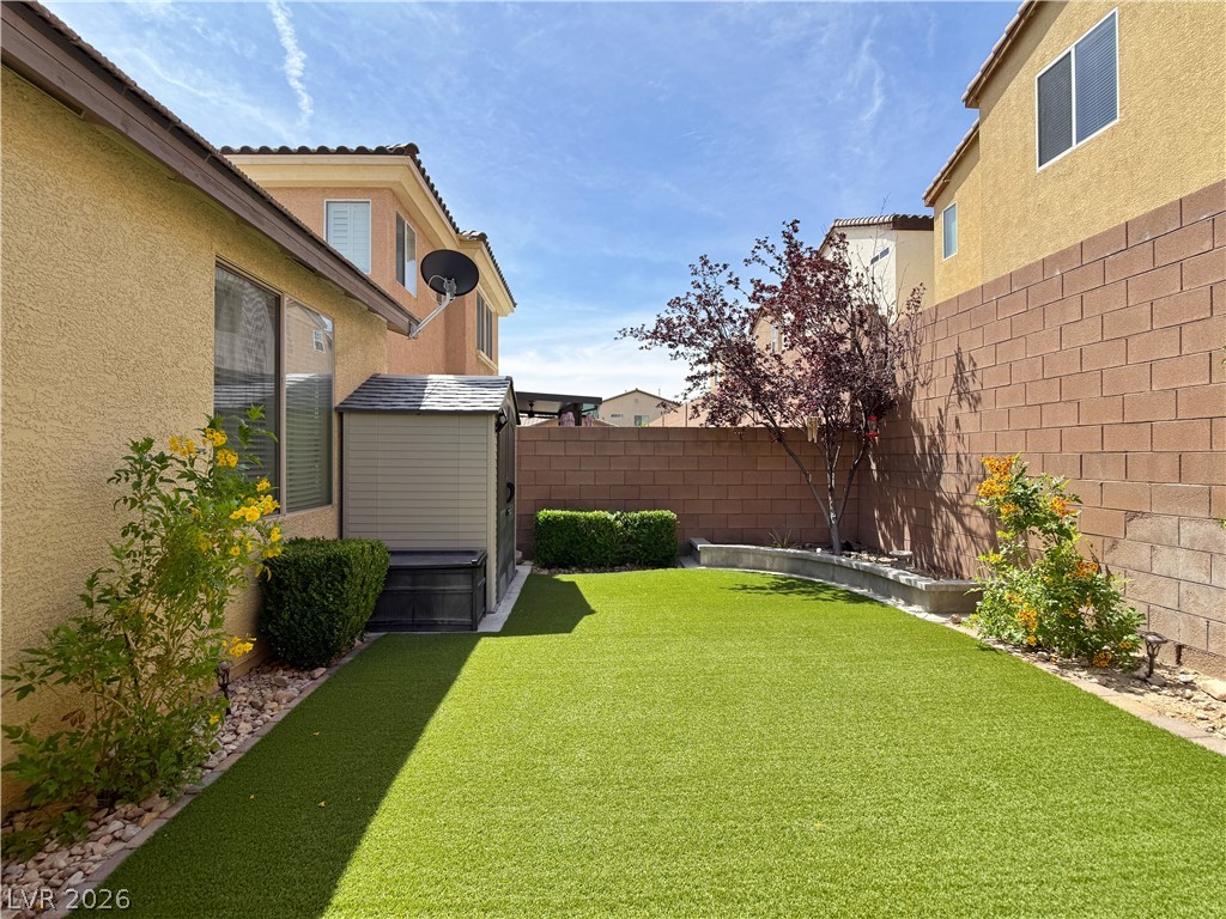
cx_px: 613
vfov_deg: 56.8
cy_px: 460
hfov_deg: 71.6
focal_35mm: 24
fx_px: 850
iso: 80
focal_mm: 6.76
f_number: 1.78
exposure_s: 1/3279
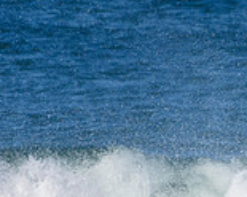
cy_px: 299
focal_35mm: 2635
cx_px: 441
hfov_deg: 0.7
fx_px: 19262
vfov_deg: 0.6
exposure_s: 1/4000
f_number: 5.6
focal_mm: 500
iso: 500
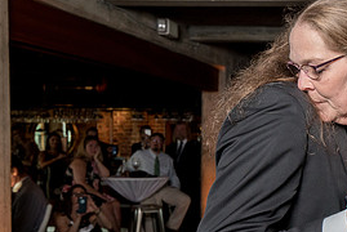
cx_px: 384
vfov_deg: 19.7
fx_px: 666
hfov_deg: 26.8
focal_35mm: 69
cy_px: 153
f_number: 5.6
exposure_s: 1/200
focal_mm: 29
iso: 2000
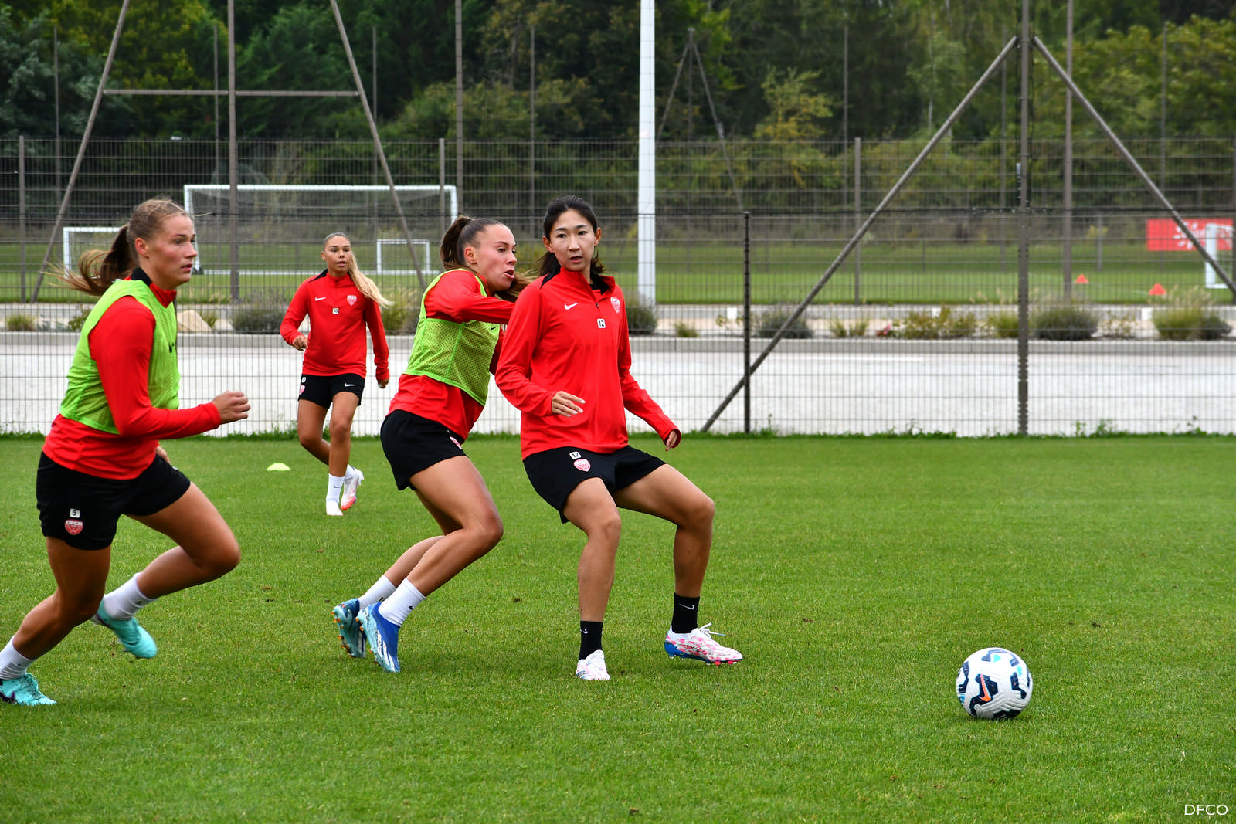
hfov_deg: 10.5
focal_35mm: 195
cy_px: 412
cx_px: 618
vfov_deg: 7.0
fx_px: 6695
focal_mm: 130
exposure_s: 1/1000
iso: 800
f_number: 8
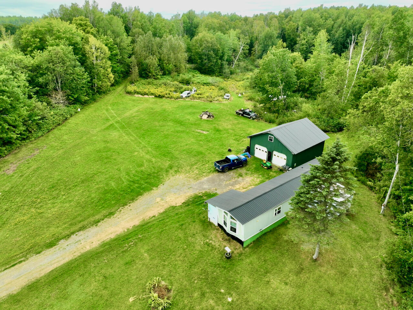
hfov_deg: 71.6
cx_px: 206
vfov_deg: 56.8
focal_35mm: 24
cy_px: 155
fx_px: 286
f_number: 2.8
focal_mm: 12.29
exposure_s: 1/833
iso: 270
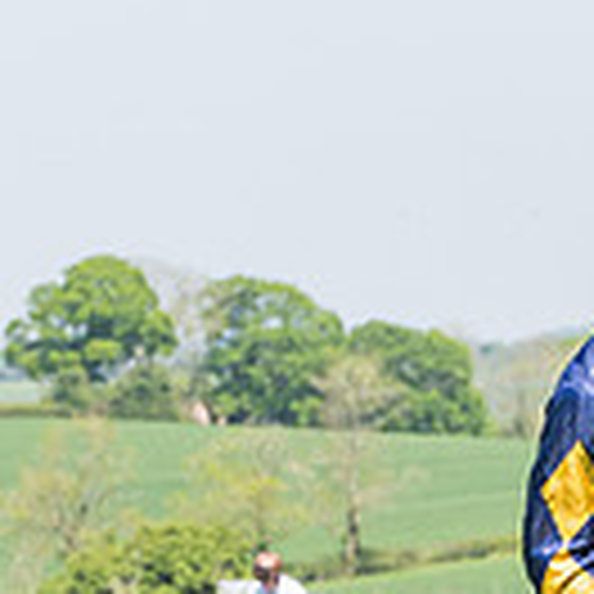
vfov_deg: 3.7
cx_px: 281
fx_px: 9202
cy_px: 927
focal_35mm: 474
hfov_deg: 3.7
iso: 200
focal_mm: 73
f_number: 5
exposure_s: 1/1000
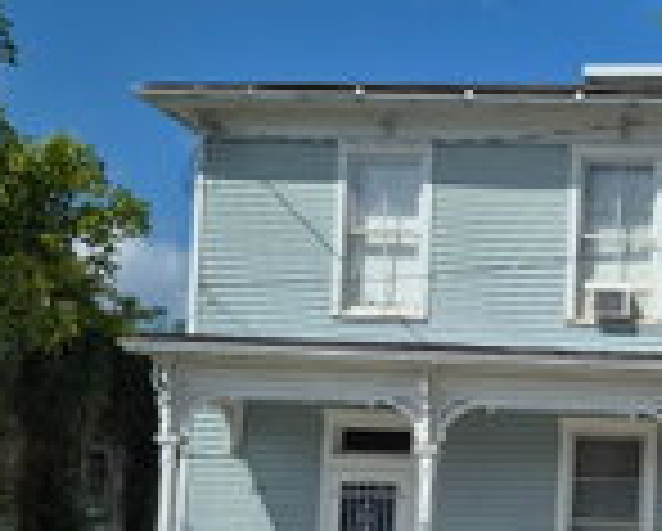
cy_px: 504
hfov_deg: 22.9
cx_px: 734
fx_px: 1530
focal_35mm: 78
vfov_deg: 19.3
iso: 25
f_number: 1.8
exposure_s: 1/2320
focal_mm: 5.4
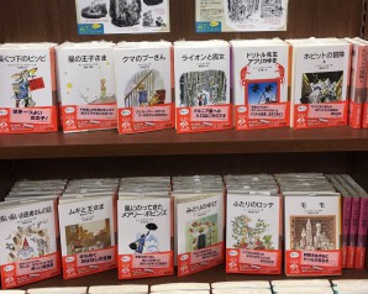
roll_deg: -0.2
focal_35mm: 38
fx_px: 414
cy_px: 91
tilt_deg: -19.8
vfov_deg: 38.5
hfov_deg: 48.0
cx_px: 184
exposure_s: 1/30
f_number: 2.2
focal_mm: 4.15
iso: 25
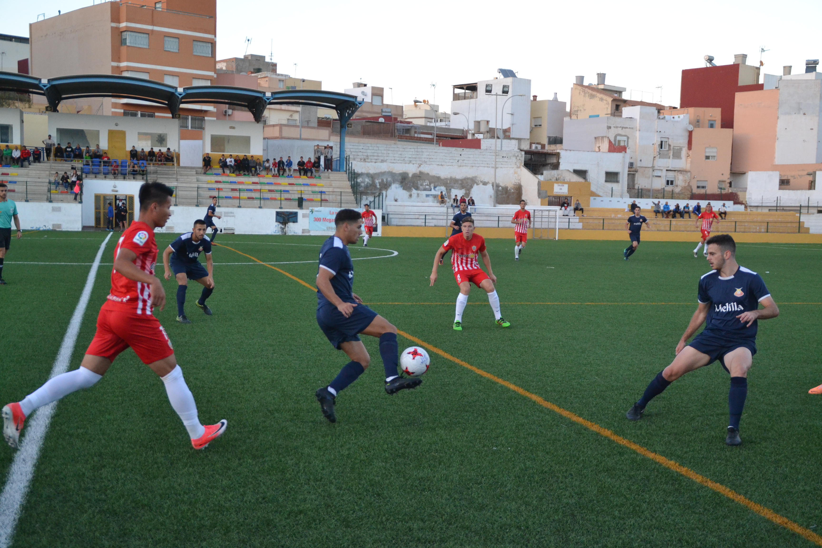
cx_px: 411
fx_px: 1096
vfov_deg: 28.1
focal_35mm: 48
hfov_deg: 41.1
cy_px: 274
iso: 1600
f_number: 4.2
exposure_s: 1/500
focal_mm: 32
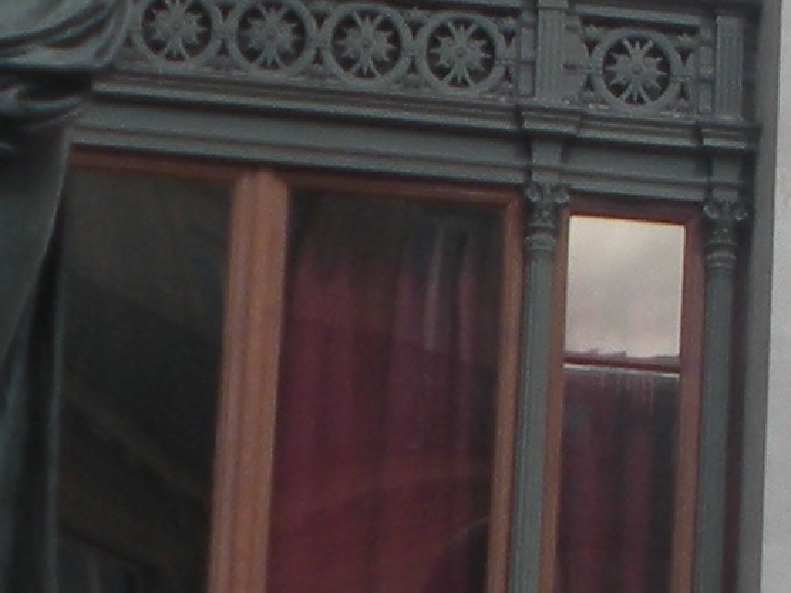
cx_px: 67
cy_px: -9
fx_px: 5393
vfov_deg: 6.3
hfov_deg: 8.4
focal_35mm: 236
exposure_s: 1/782
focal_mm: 6.3
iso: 64
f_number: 3.5
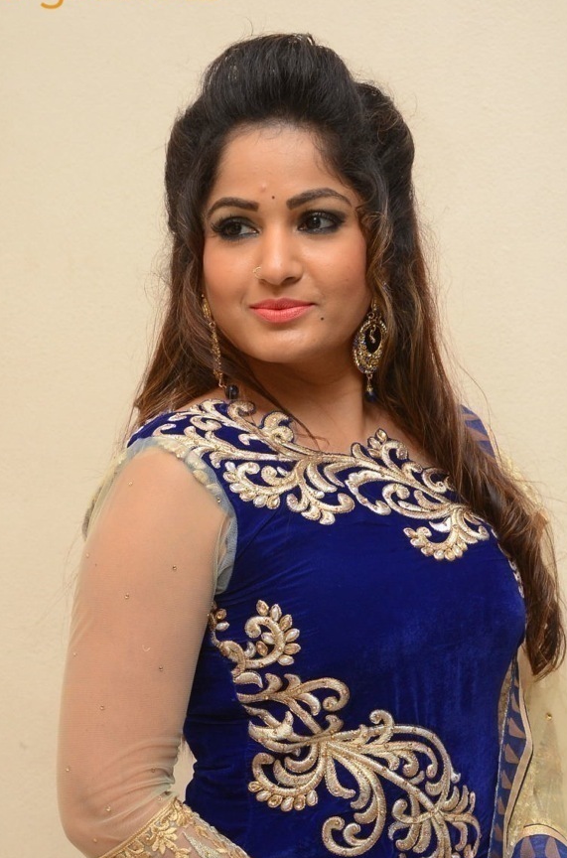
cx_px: 278
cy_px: 546
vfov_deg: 19.5
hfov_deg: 13.0
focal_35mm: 105
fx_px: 2495
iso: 1000
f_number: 6.3
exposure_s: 1/100
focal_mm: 50
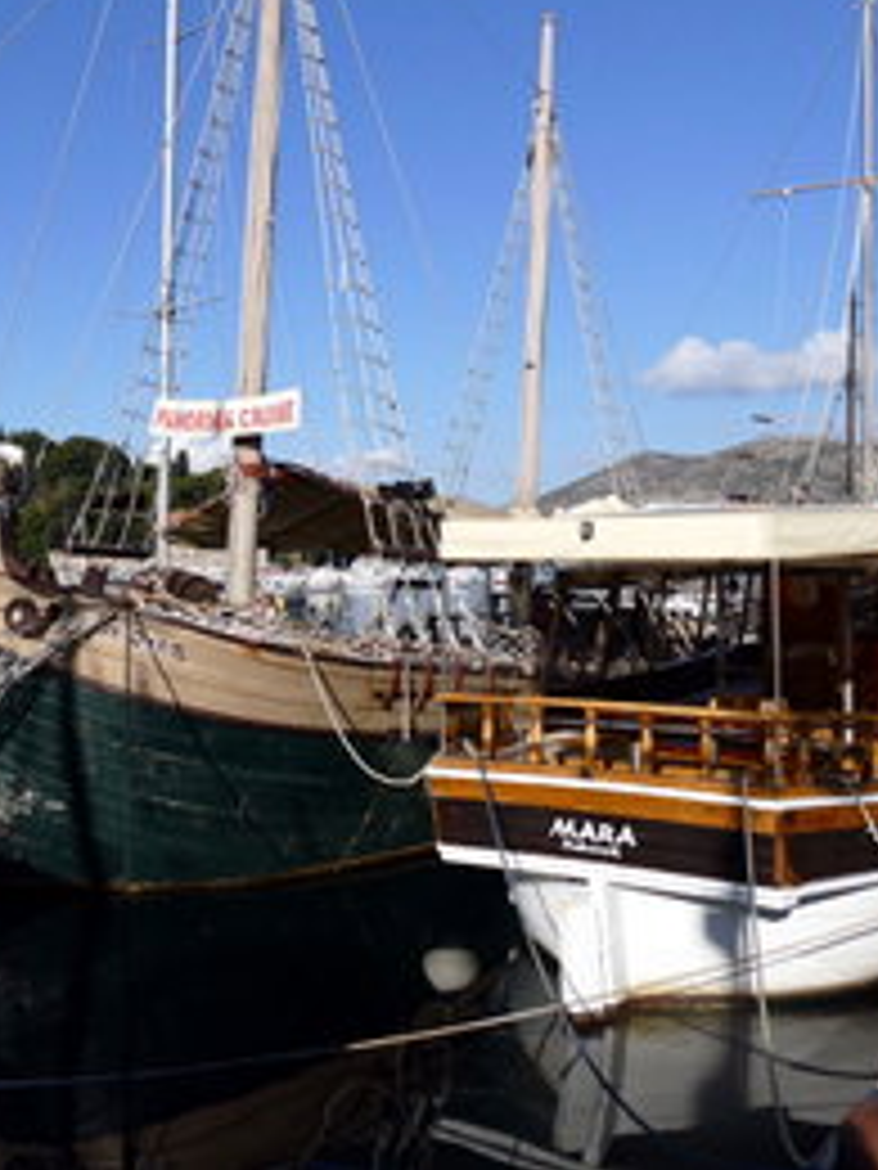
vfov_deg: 50.1
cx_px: 252
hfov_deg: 38.0
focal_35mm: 37
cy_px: 574
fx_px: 1251
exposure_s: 1/16000
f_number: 3.2
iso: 800
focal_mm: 9.24
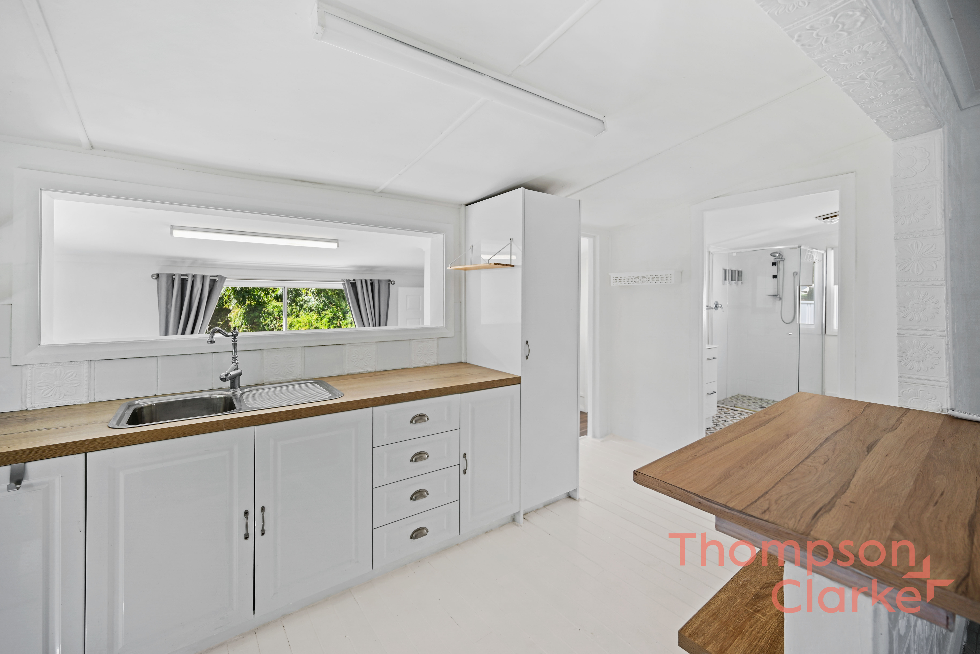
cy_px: 327
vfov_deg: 81.3
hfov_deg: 104.2
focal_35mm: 14
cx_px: 490
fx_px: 381
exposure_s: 1/13
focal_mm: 14
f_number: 4
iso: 100
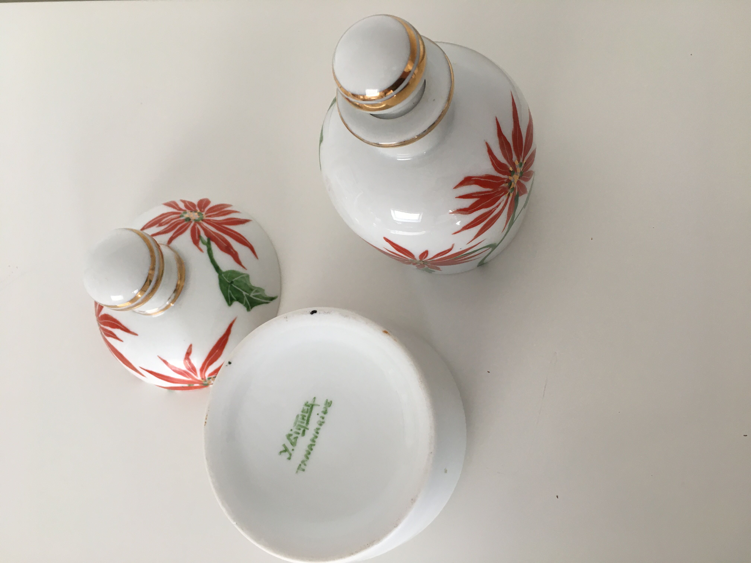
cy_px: 282
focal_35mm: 29
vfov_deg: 48.2
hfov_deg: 61.7
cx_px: 376
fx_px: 629
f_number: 2.2
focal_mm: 4.15
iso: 50
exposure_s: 1/30
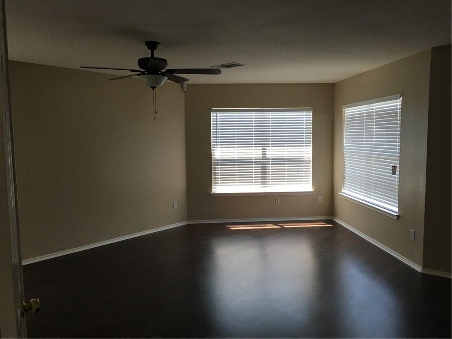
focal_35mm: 29
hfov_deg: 61.7
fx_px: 379
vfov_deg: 48.2
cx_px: 226
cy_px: 170
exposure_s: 1/30
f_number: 2.2
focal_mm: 4.15
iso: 32
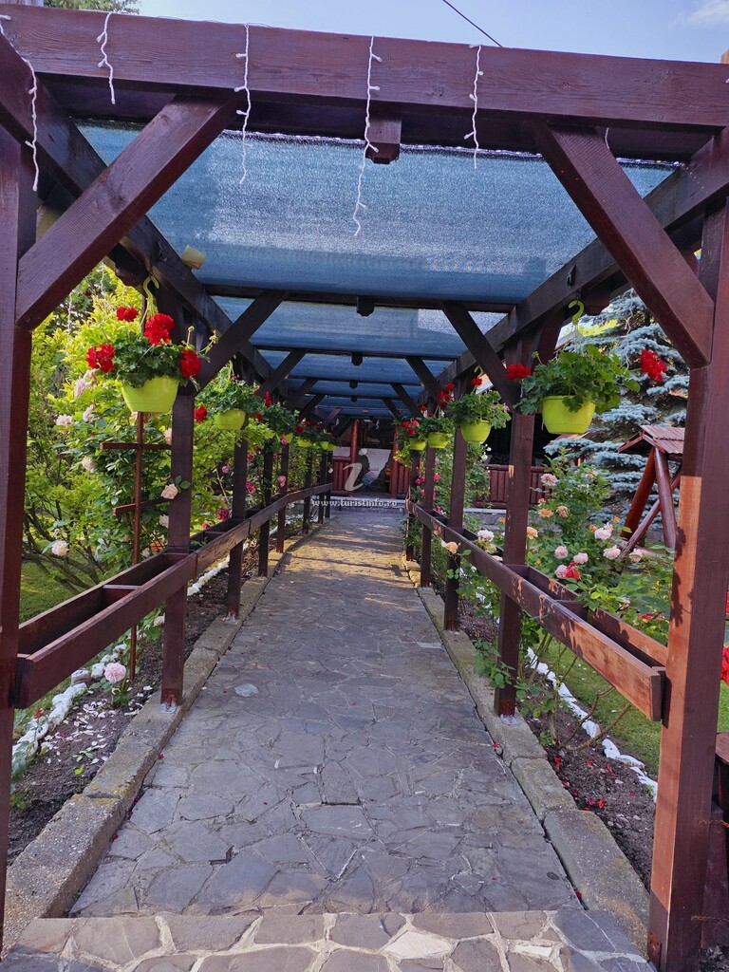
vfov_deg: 73.9
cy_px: 486
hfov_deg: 58.9
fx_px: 646
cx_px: 364
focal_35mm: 23
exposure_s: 1/370
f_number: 1.7
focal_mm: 6.25
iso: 50
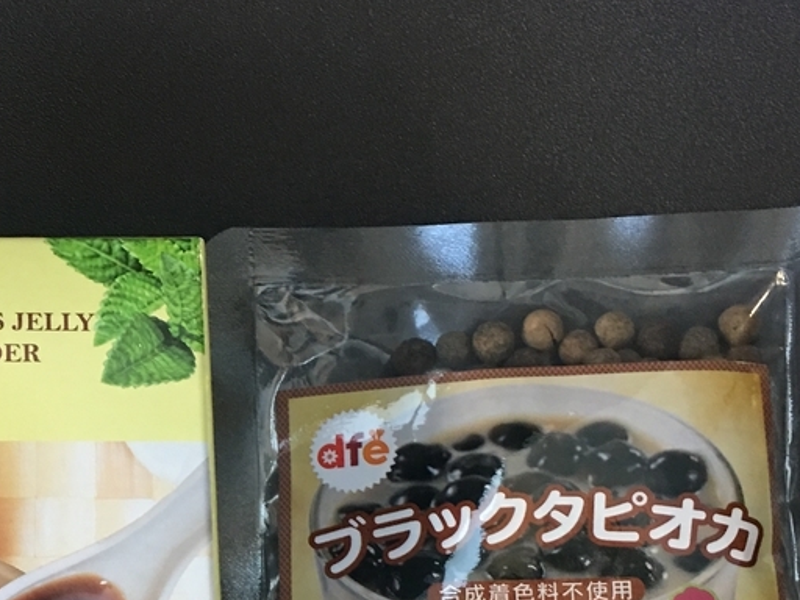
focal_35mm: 68
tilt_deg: -84.5
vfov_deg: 20.7
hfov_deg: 28.0
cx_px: 164
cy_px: 647
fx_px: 1572
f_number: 2.2
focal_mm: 4.15
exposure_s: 1/15
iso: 64
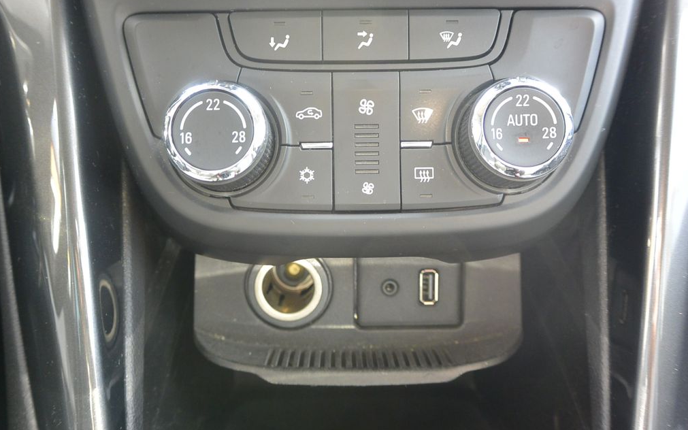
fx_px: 600
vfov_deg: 39.4
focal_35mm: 32
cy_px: 217
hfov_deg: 59.7
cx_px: 345
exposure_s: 1/80
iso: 400
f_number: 3.8
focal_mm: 11.8
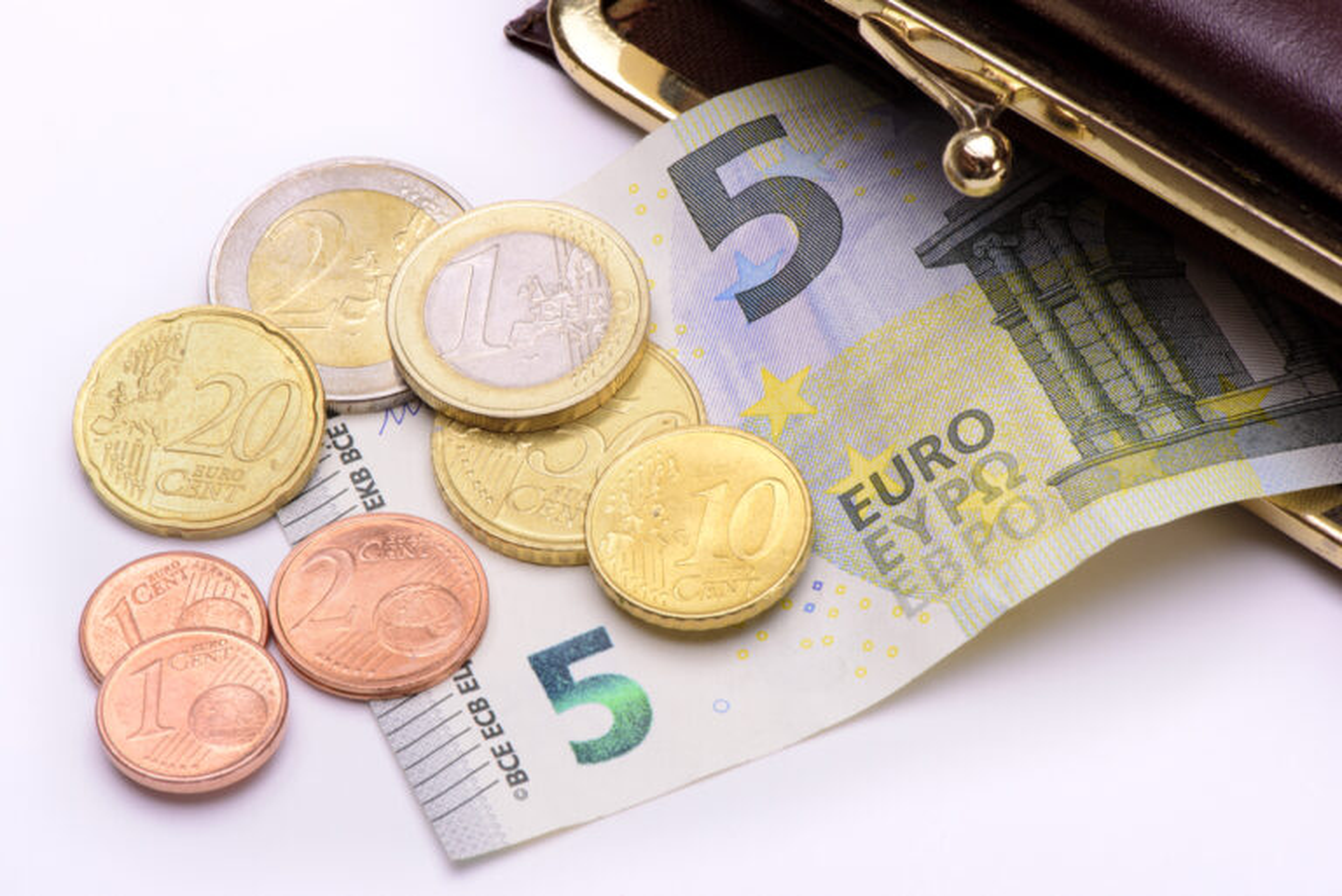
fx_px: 3916
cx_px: 671
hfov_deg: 19.4
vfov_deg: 13.1
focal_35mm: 105
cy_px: 448
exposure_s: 1/100
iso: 160
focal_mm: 105
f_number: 32
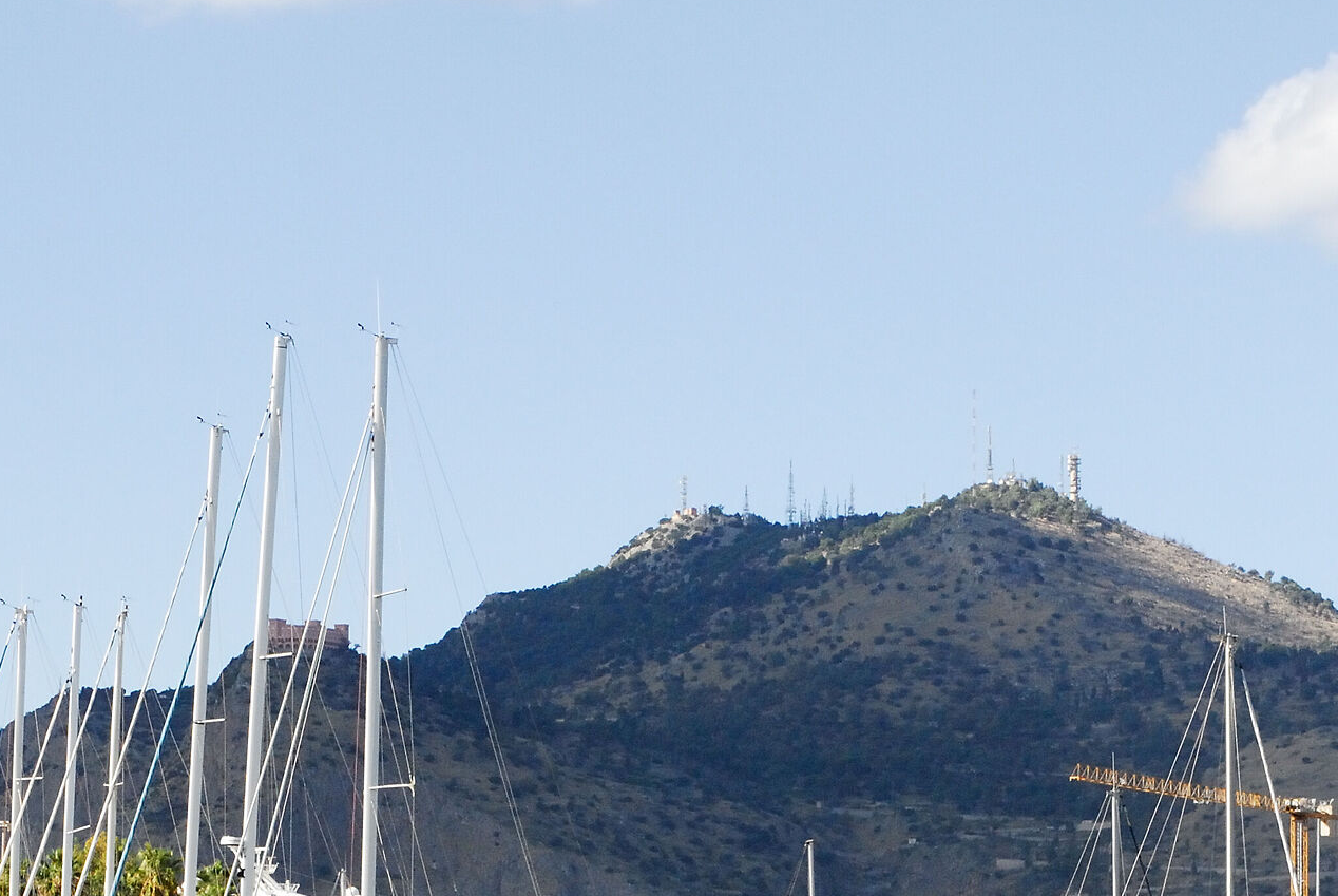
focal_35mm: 142
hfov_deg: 14.4
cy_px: 756
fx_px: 5284
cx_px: 722
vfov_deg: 9.7
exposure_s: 1/500
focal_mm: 50
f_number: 11
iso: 800
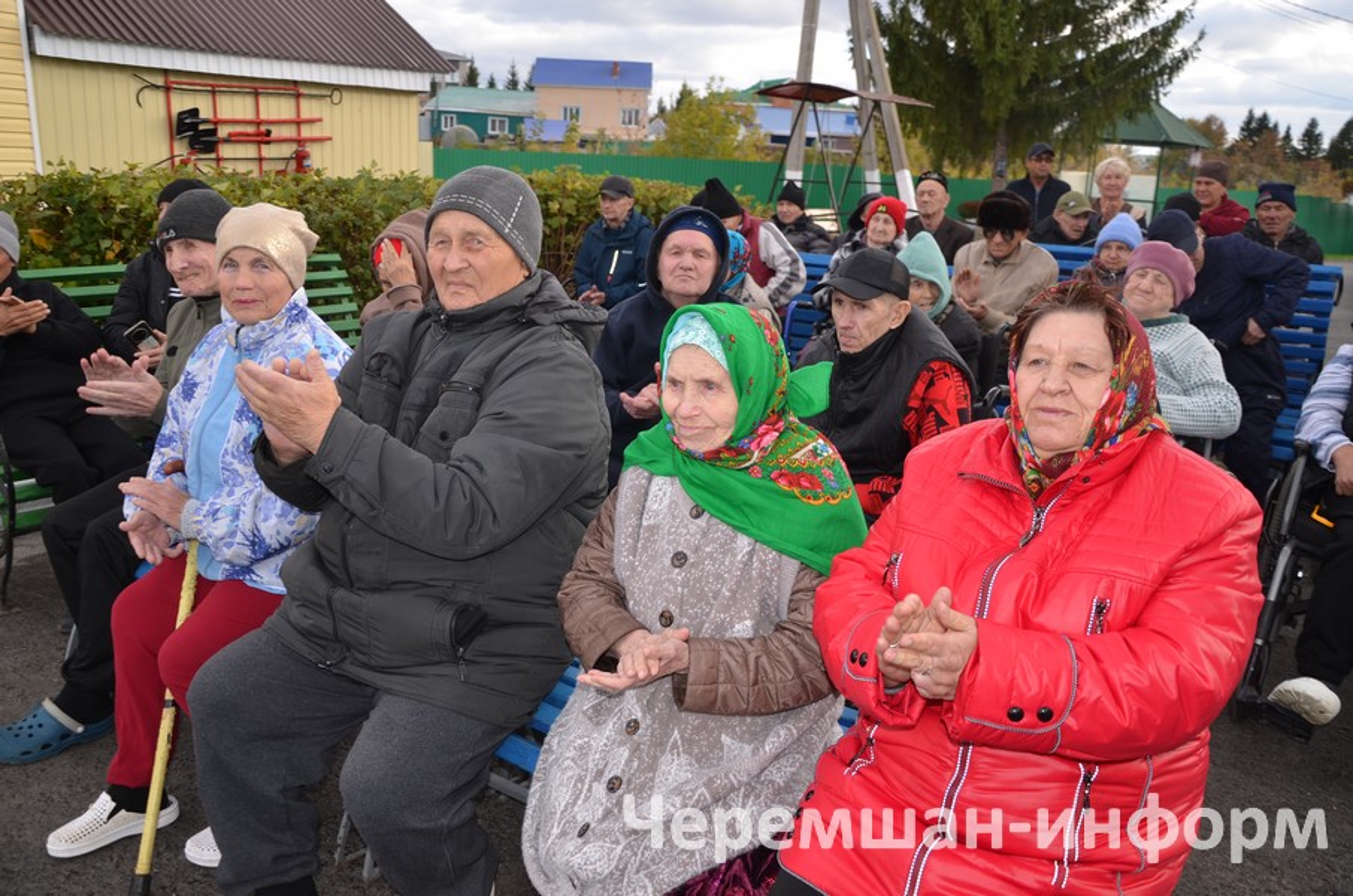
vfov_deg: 41.5
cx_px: 676
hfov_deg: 59.6
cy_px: 448
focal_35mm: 32
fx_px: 1181
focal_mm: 21
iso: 110
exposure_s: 1/250
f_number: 4
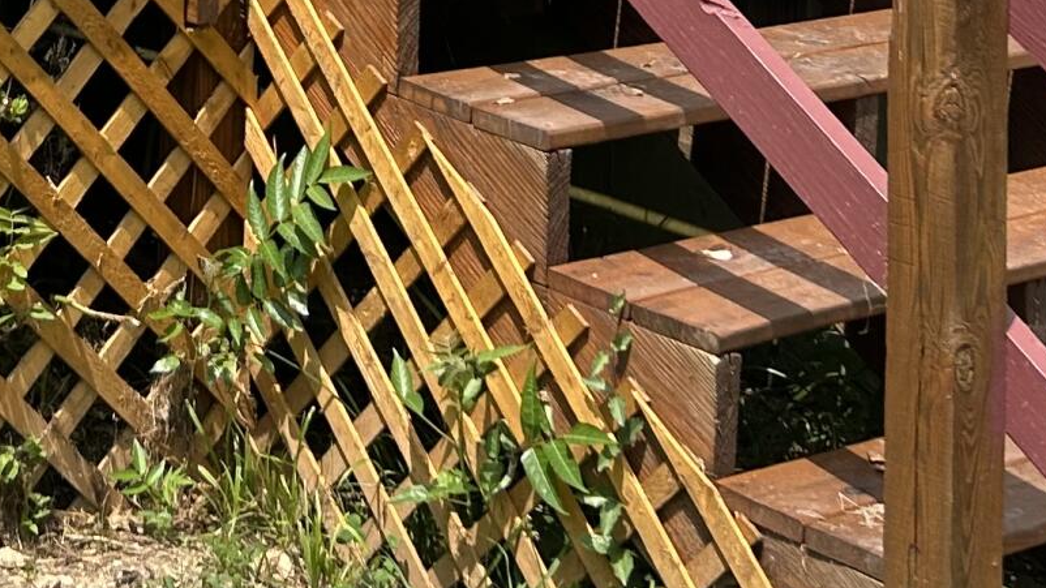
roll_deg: -0.7
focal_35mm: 106
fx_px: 2940
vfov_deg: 10.5
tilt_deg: -0.9
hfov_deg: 19.8
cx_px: 99
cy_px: -583
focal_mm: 5.7
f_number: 1.5
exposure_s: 1/2994
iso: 50
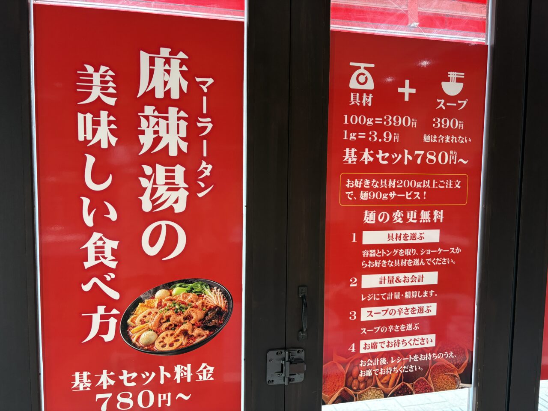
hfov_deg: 67.3
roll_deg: -0.1
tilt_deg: -4.0
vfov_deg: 53.1
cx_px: 274
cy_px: 206
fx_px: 412
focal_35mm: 26
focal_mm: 5.96
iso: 160
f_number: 1.6
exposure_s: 1/50
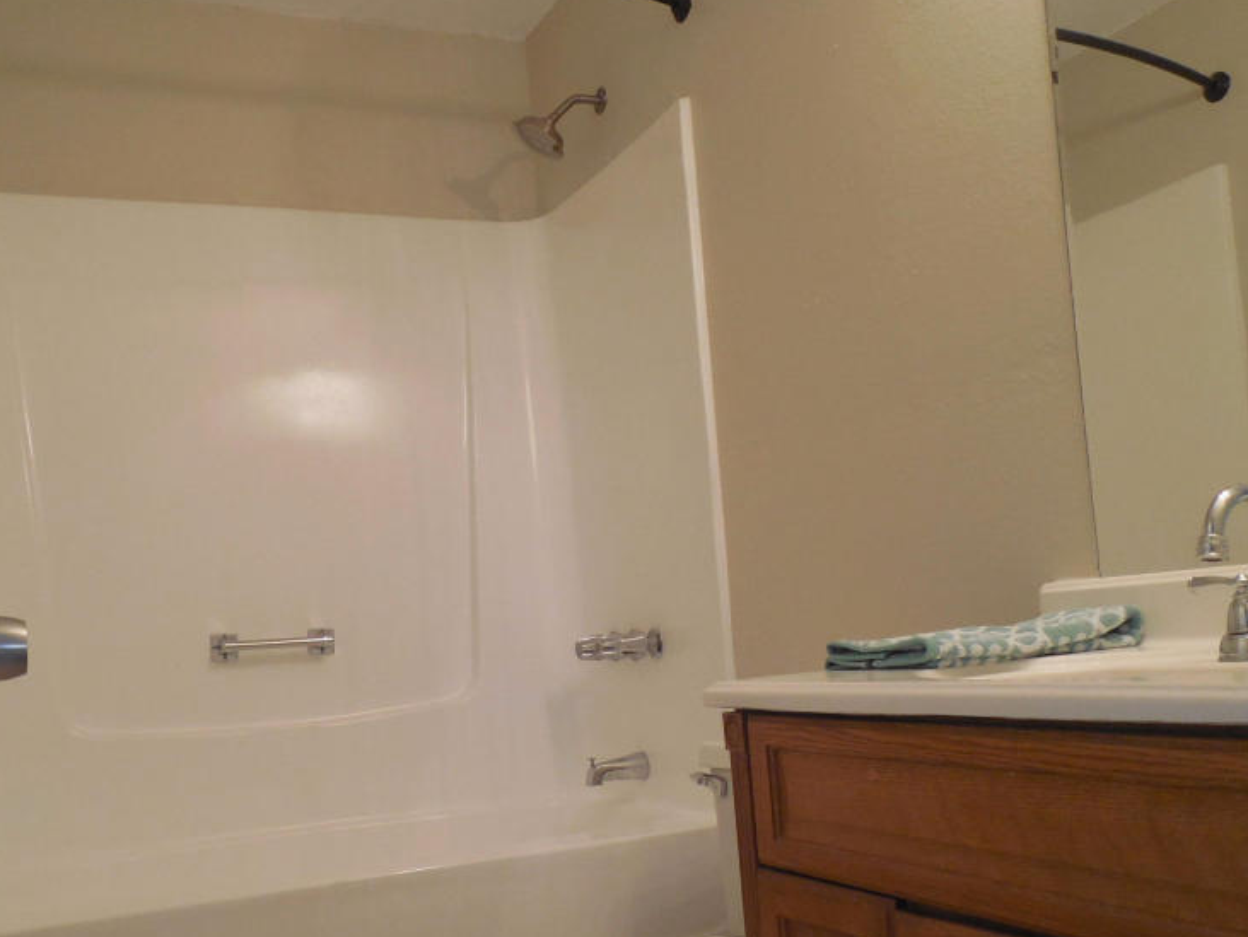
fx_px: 1262
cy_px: 577
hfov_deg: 52.5
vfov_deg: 40.5
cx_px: 567
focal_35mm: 35
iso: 360
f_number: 3.3
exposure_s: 1/30
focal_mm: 4.5
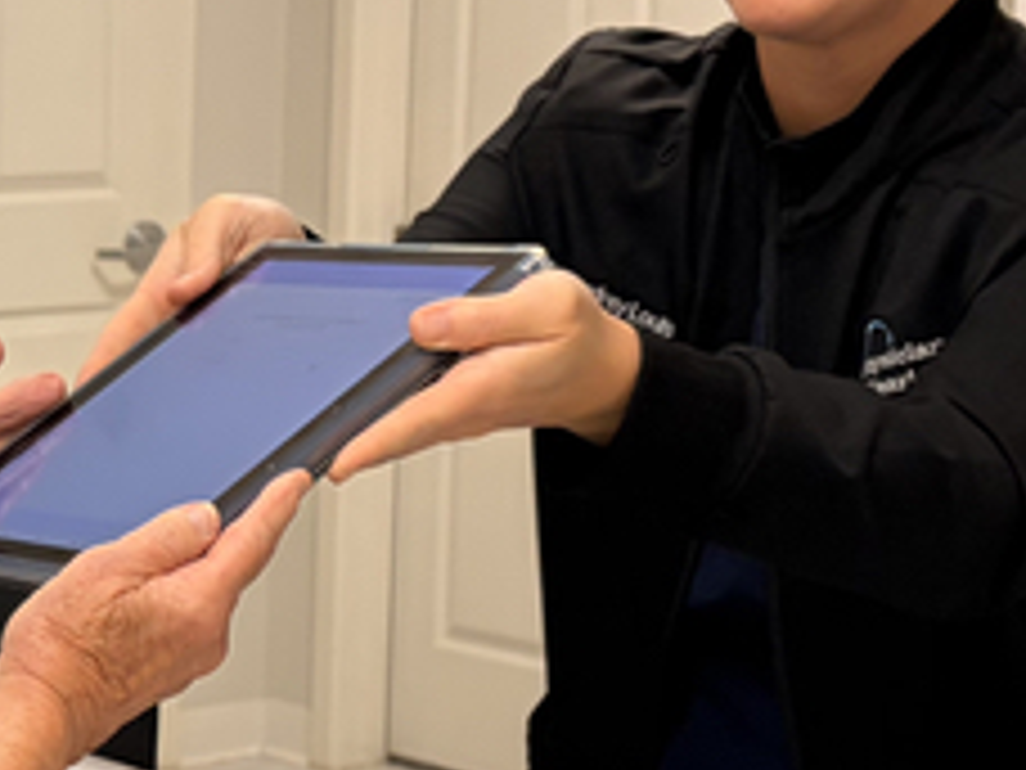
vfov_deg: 13.0
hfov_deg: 16.5
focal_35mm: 114
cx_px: -248
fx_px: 3379
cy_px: 554
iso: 125
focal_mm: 5.96
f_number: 1.6
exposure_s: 1/120
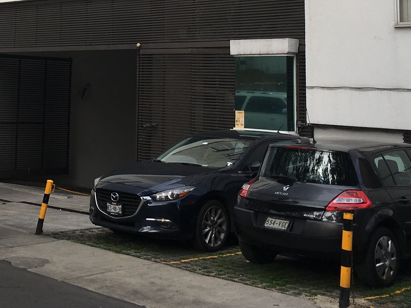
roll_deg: -2.7
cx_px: 90
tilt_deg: +8.7
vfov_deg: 20.0
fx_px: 831
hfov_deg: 27.3
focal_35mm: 70
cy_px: -40
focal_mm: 4.15
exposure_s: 1/204
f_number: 2.2
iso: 25
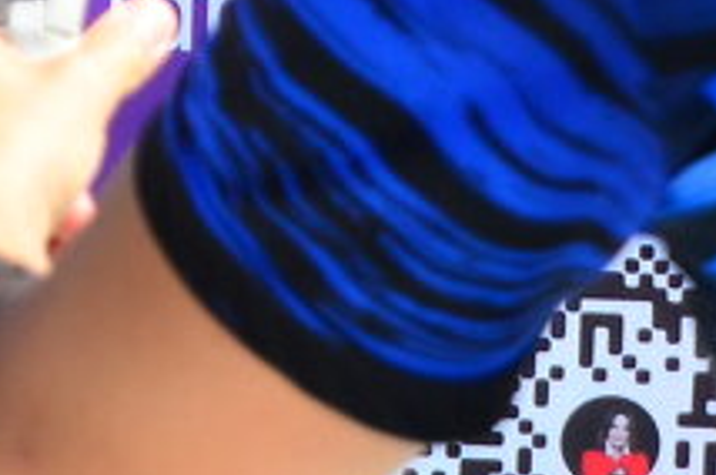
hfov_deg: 8.0
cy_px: -263
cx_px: -458
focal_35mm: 252
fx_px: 5004
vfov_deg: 5.4
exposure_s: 1/1000
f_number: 5.6
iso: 400
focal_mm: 30
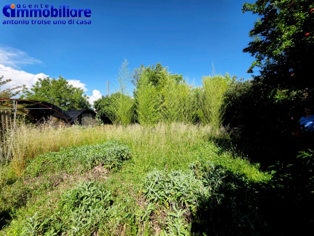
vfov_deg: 89.9
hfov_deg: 106.2
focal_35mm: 13
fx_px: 118
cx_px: 157
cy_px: 118
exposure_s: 1/1829
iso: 40
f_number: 1.9
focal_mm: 2.2
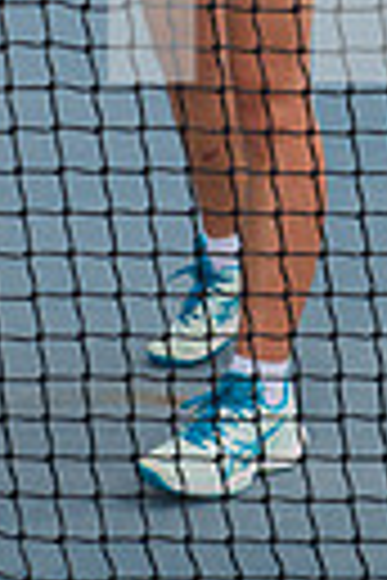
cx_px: 270
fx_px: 2693
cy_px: -369
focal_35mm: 167
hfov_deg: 8.2
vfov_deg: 11.6
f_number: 5.6
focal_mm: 48
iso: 100
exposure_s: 1/400
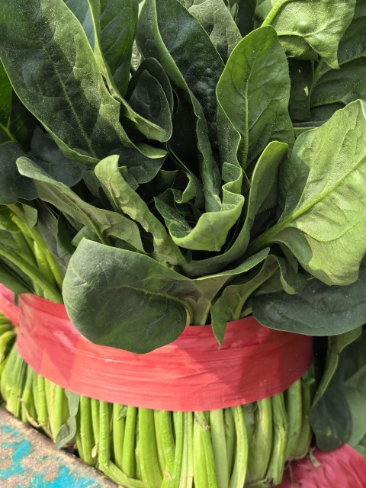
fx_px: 634
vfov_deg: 42.0
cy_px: 214
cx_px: 265
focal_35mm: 45
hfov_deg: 31.7
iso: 200
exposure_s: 1/3185
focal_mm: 6.98
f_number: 2
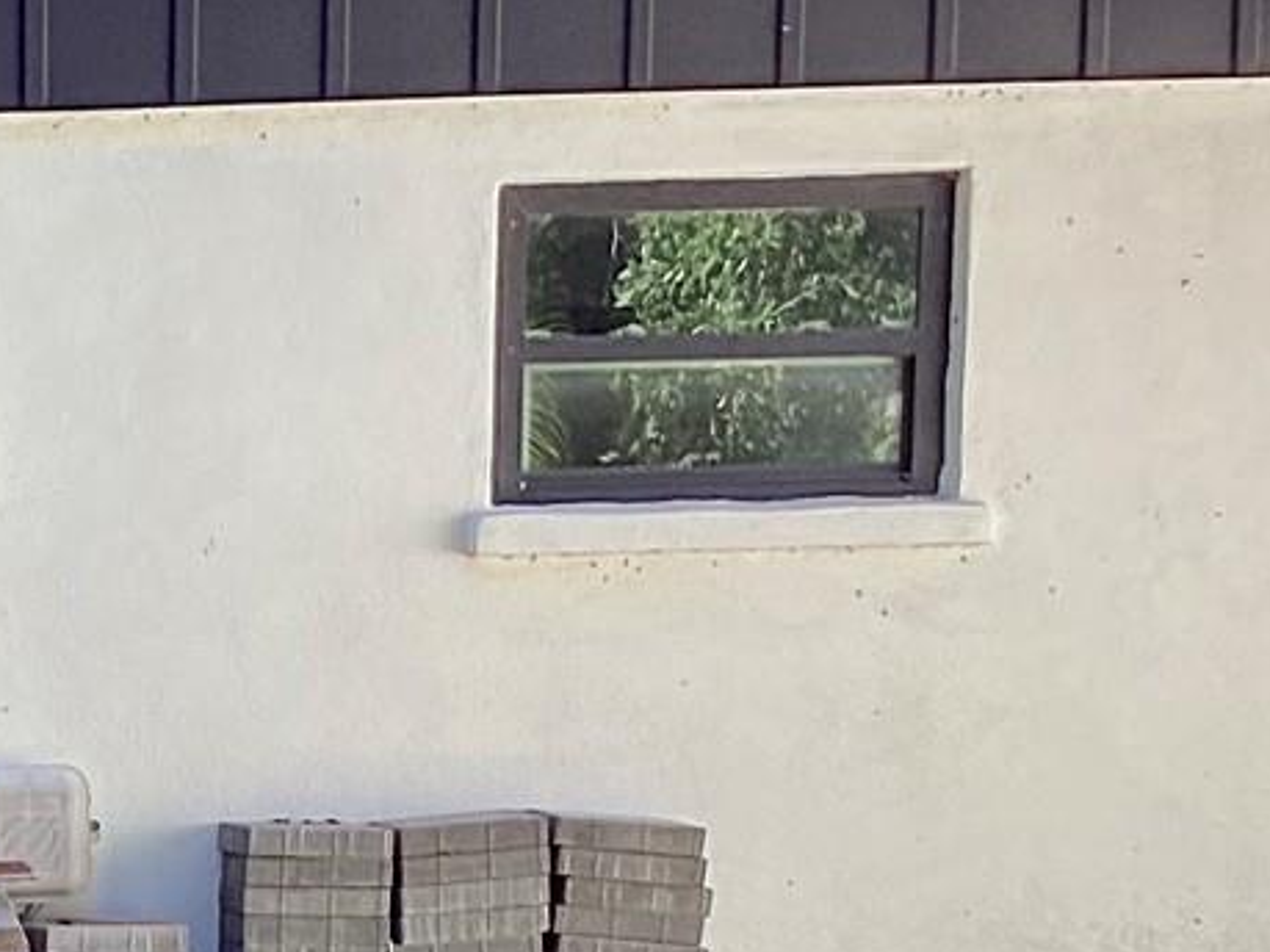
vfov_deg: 13.3
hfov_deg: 16.9
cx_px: -479
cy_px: 1209
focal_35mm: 108
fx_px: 3961
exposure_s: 1/138
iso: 25
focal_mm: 3.3
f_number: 2.4
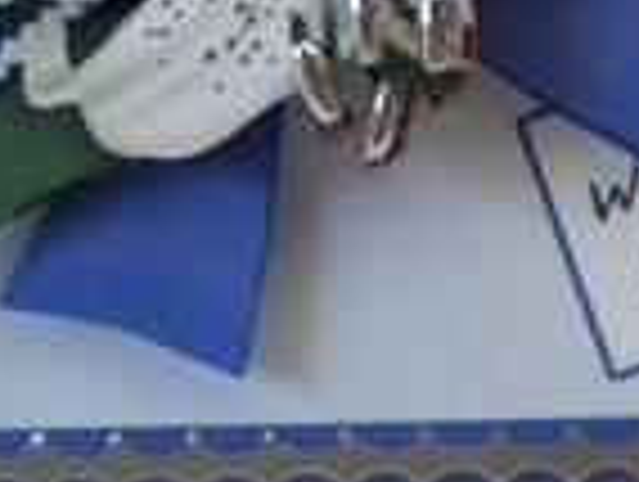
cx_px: 414
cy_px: -45
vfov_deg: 13.1
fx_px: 2052
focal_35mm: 111
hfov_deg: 17.7
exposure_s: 1/46.7
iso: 400
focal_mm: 6.3
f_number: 3.1
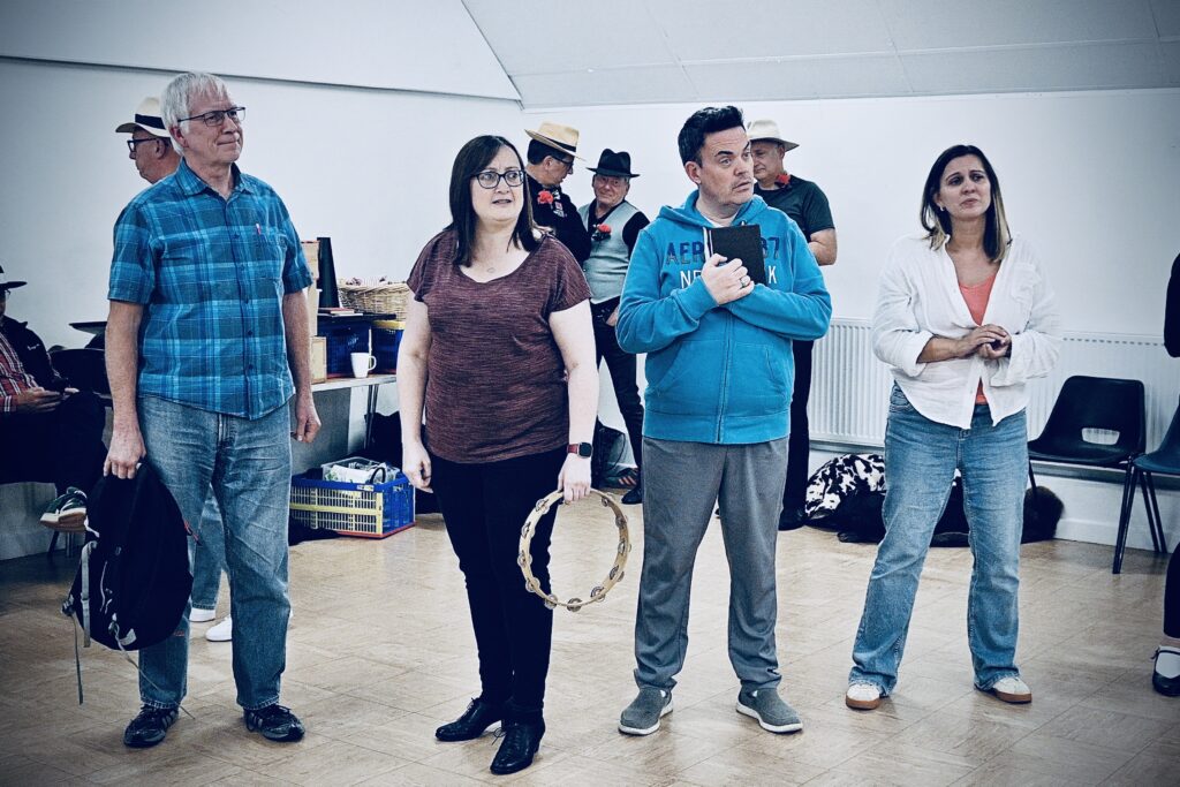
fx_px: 1057
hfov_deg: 58.3
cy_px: 394
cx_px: 590
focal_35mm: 32
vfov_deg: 40.8
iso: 1000
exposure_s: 1/125
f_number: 4
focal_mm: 21.5
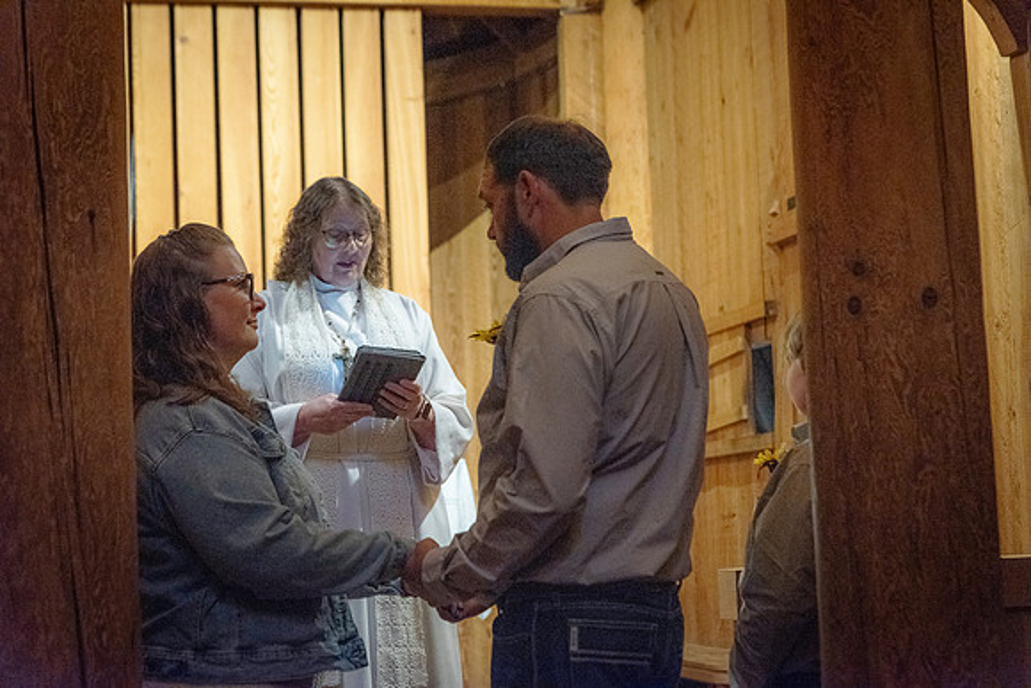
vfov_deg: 19.5
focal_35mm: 70
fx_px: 2005
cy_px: 344
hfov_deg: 28.8
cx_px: 516
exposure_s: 1/125
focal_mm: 70
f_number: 4
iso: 5000
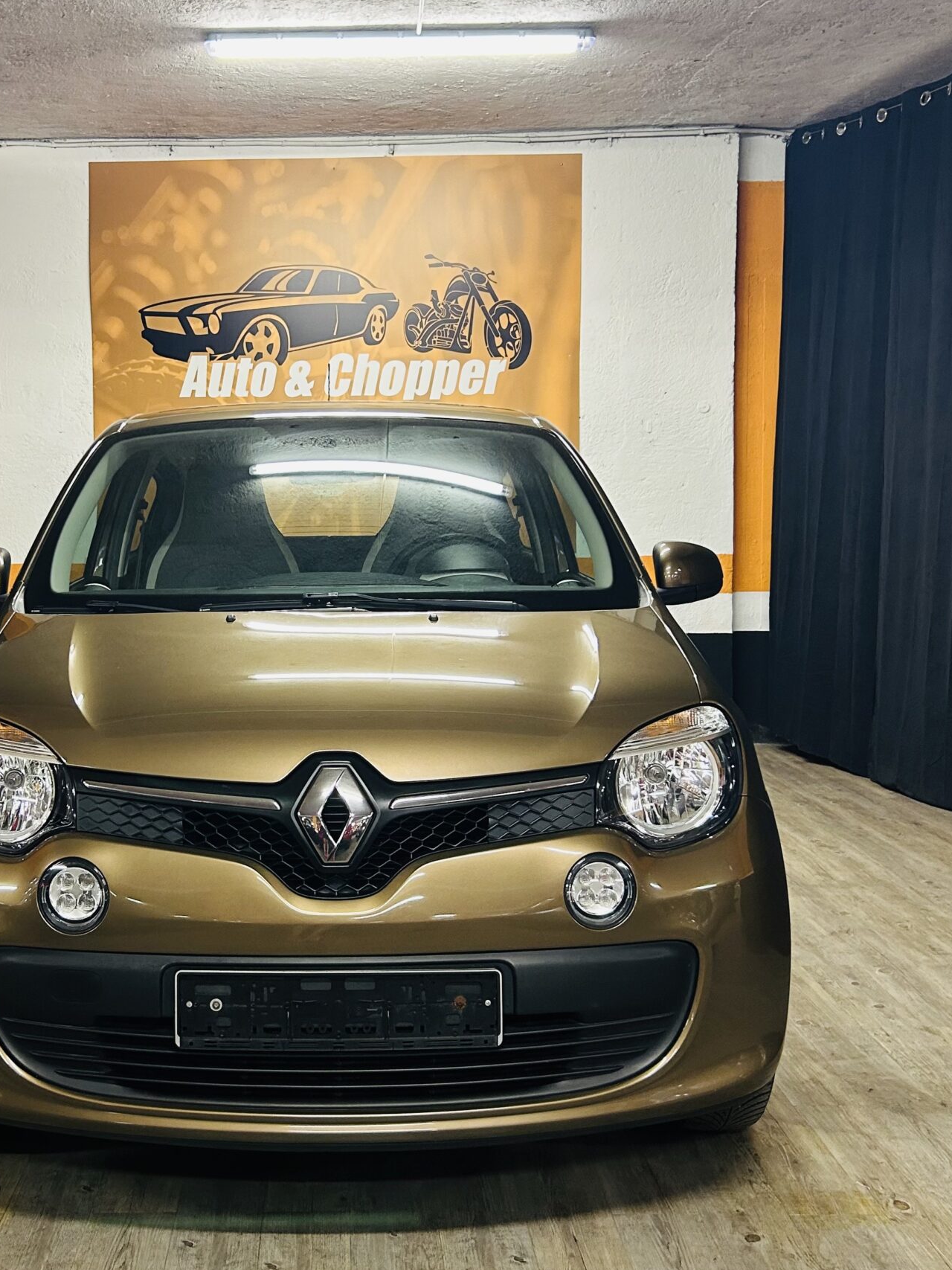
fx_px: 1430
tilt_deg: -4.1
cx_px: 313
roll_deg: +0.4
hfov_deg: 36.4
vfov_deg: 47.9
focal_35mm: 39
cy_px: 625
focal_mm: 5.7
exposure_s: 1/50
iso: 160
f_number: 1.5
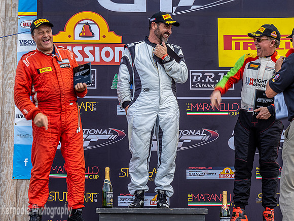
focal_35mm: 68
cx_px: 147
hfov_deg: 28.6
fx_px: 578
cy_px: 110
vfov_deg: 21.6
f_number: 9
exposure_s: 1/60
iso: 200
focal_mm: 34
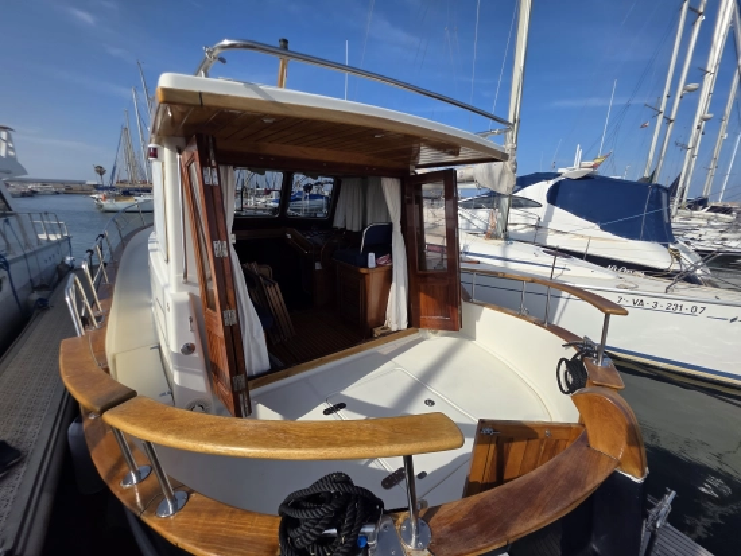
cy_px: 278
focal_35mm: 13
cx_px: 370
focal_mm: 2.2
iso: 40
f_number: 1.9
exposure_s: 1/2463
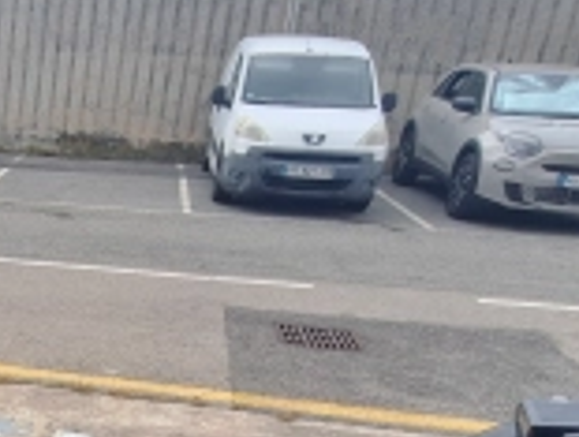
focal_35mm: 46
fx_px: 771
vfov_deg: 28.2
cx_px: -75
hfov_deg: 34.8
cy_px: 506
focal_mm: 1.74
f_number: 2.2
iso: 40
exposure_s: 1/2016
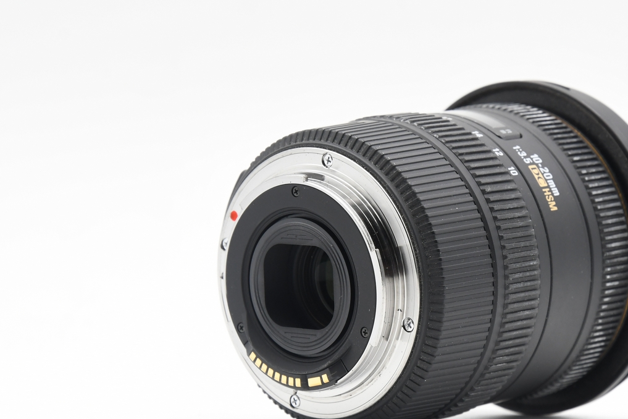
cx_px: 449
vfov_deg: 7.8
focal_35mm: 177
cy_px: 261
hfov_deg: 11.6
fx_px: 3087
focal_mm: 80
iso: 800
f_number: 8
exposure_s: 1/100
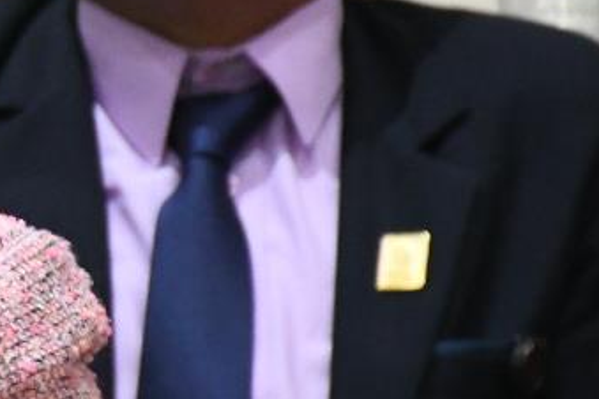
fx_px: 13842
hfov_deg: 2.5
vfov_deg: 1.7
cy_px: 87
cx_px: -539
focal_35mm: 832
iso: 4000
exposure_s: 1/100
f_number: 5.6
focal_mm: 116
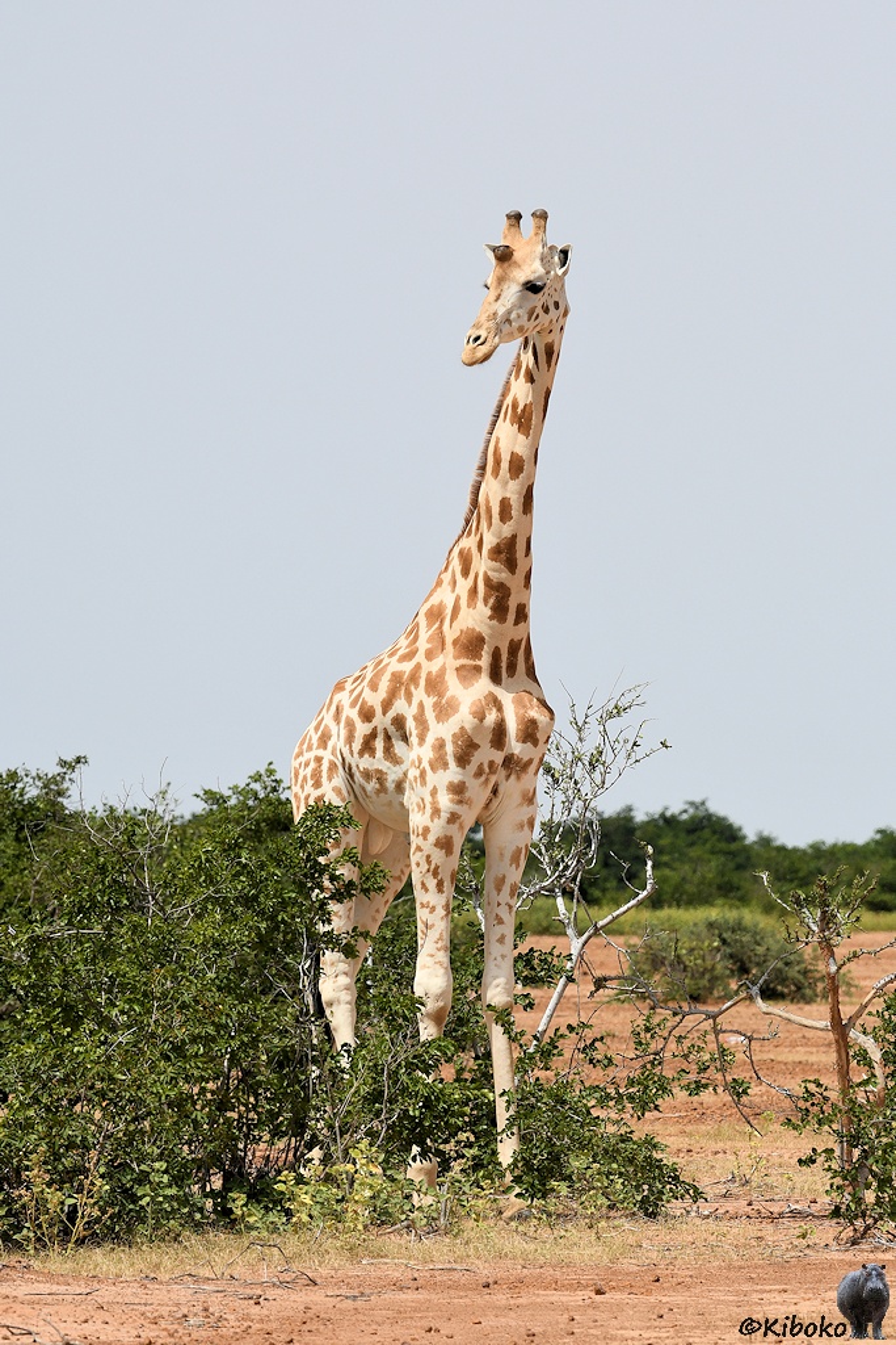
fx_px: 11195
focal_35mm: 300
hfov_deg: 4.6
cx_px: 448
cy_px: 672
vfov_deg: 6.9
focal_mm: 200
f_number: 6.3
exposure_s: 1/1000
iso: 160
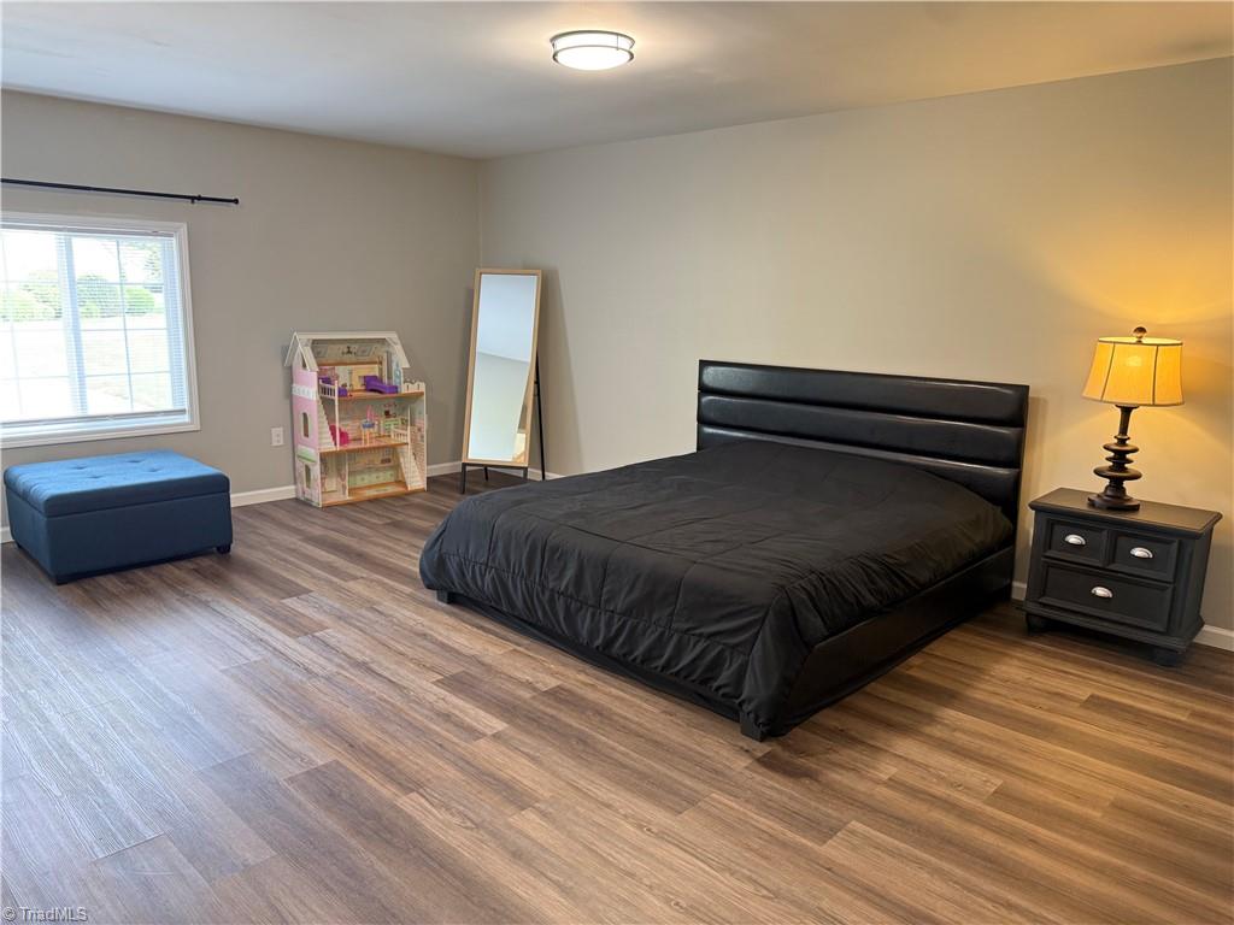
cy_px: 462
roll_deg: -1.4
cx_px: 617
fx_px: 856
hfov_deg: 71.6
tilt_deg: -10.5
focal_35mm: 24
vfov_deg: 56.8
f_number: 1.78
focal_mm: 6.76
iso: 250
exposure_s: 1/60
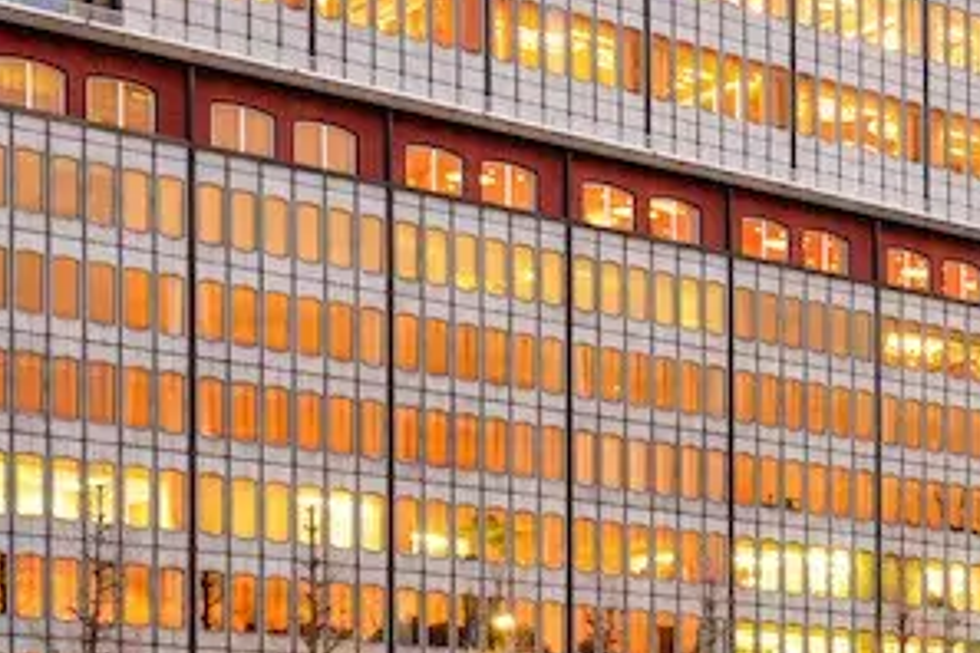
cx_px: 1818
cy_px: 902
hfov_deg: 16.9
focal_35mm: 97
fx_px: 2640
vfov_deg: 13.5
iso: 100
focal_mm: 24
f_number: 9
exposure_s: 15
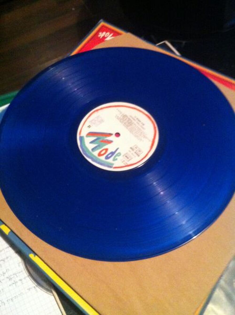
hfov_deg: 40.6
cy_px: 158
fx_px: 318
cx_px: 118
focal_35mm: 35
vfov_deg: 52.7
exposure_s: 1/15
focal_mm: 3.85
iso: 1000
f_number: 2.8
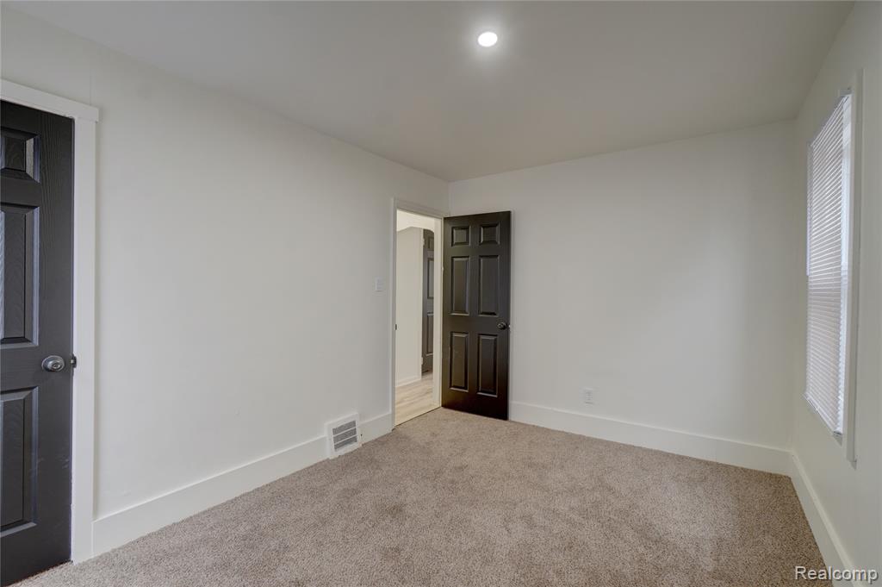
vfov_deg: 77.2
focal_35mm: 15
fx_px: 367
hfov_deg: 100.4
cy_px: 294
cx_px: 441
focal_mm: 10
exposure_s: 1/6
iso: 400
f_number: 8
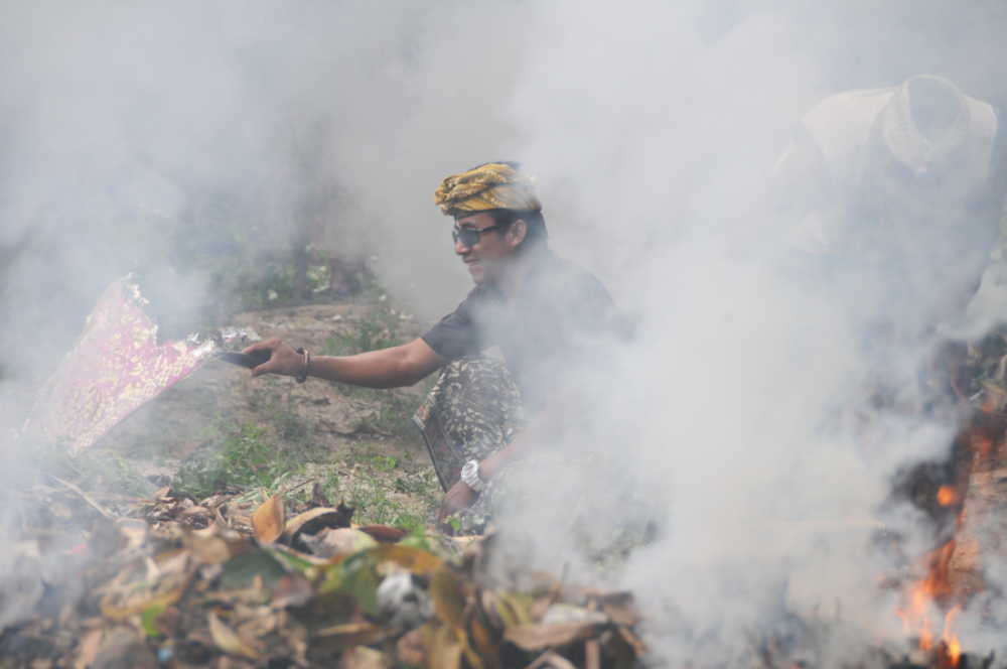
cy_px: 334
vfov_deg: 4.6
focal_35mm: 300
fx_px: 8381
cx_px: 504
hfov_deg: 6.9
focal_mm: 200
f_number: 8
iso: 320
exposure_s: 1/200
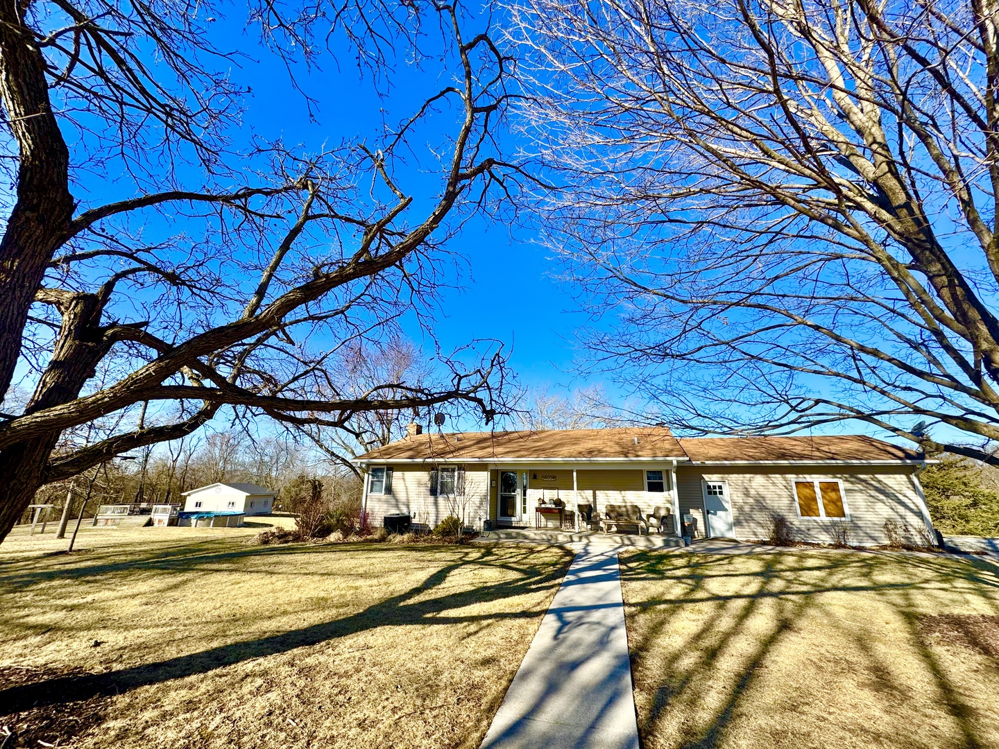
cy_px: 374
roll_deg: -0.7
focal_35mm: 14
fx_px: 404
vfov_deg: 85.7
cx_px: 500
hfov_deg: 102.1
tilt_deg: +16.9
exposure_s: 1/1536
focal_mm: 2.22
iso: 40
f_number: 2.2
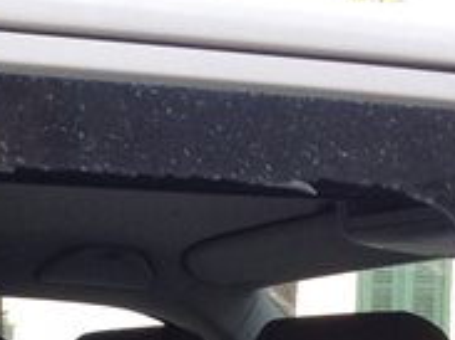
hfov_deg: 12.5
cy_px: 588
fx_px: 2010
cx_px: -154
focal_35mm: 153
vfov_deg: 9.3
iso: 50
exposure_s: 1/351
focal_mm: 4.28
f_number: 2.4
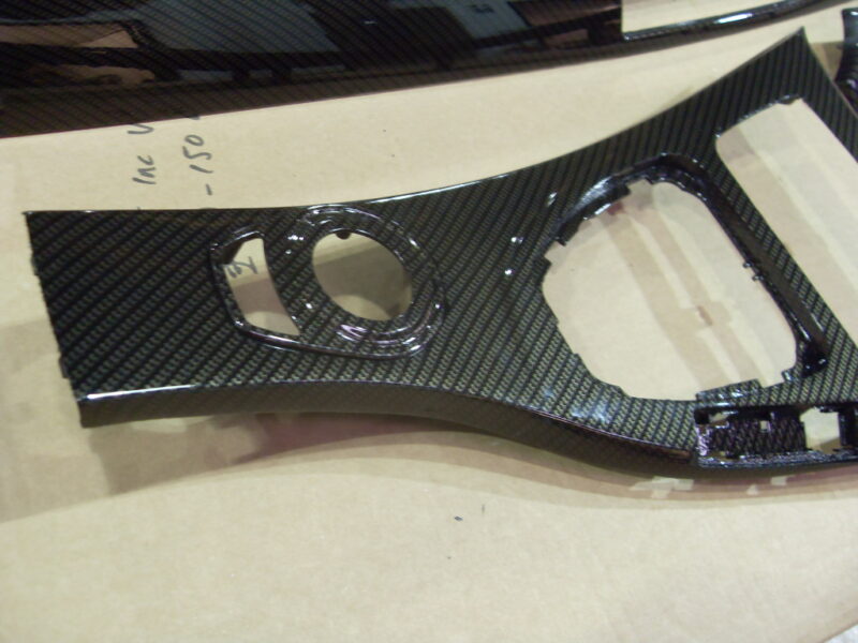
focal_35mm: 35
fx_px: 868
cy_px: 322
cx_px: 429
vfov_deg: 40.7
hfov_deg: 52.6
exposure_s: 1/15
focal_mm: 6.3
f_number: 2.8
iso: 200
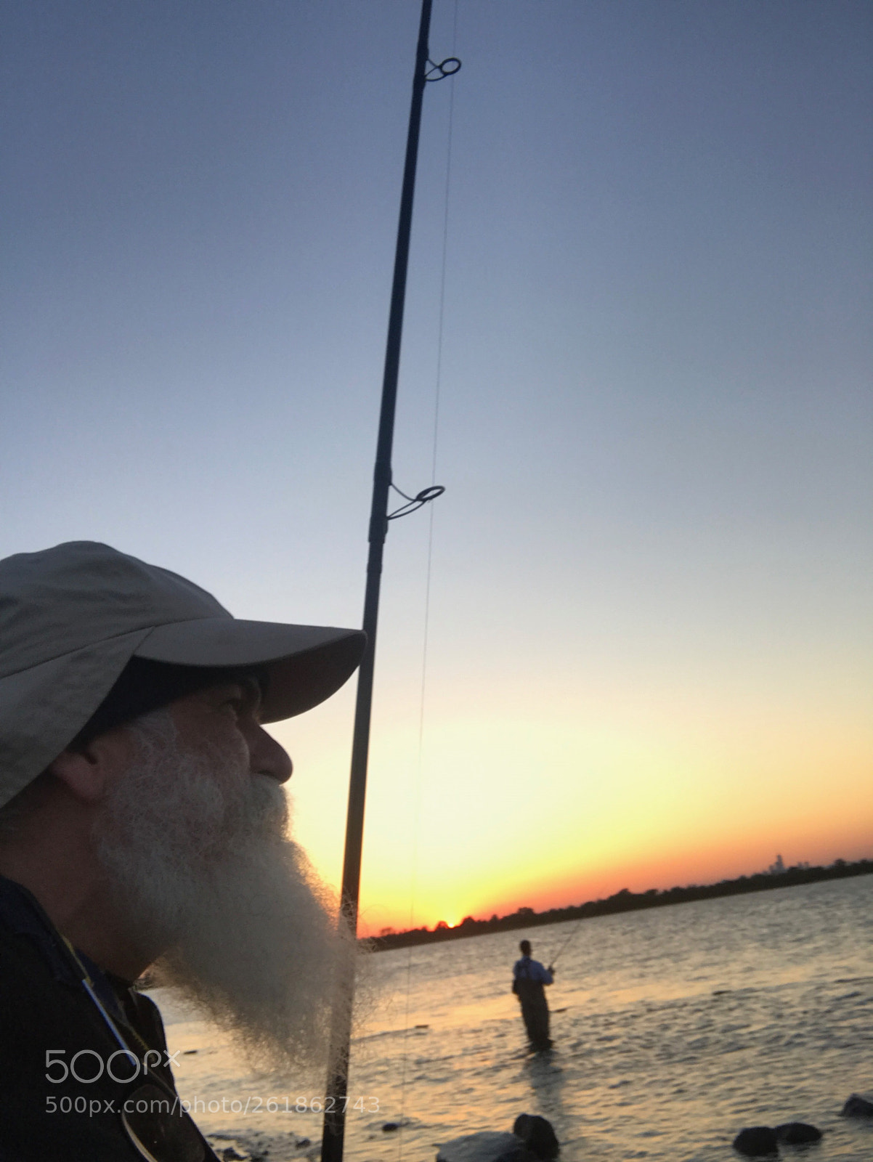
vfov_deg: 56.8
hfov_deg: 44.2
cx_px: 436
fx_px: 1075
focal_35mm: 32
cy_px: 581
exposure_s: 1/150
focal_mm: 2.87
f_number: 2.2
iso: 25
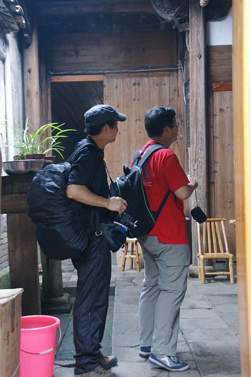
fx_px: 550
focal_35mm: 52
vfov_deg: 37.9
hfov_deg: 25.7
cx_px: 126
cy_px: 188
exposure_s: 1/50
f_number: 4.5
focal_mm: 35
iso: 400
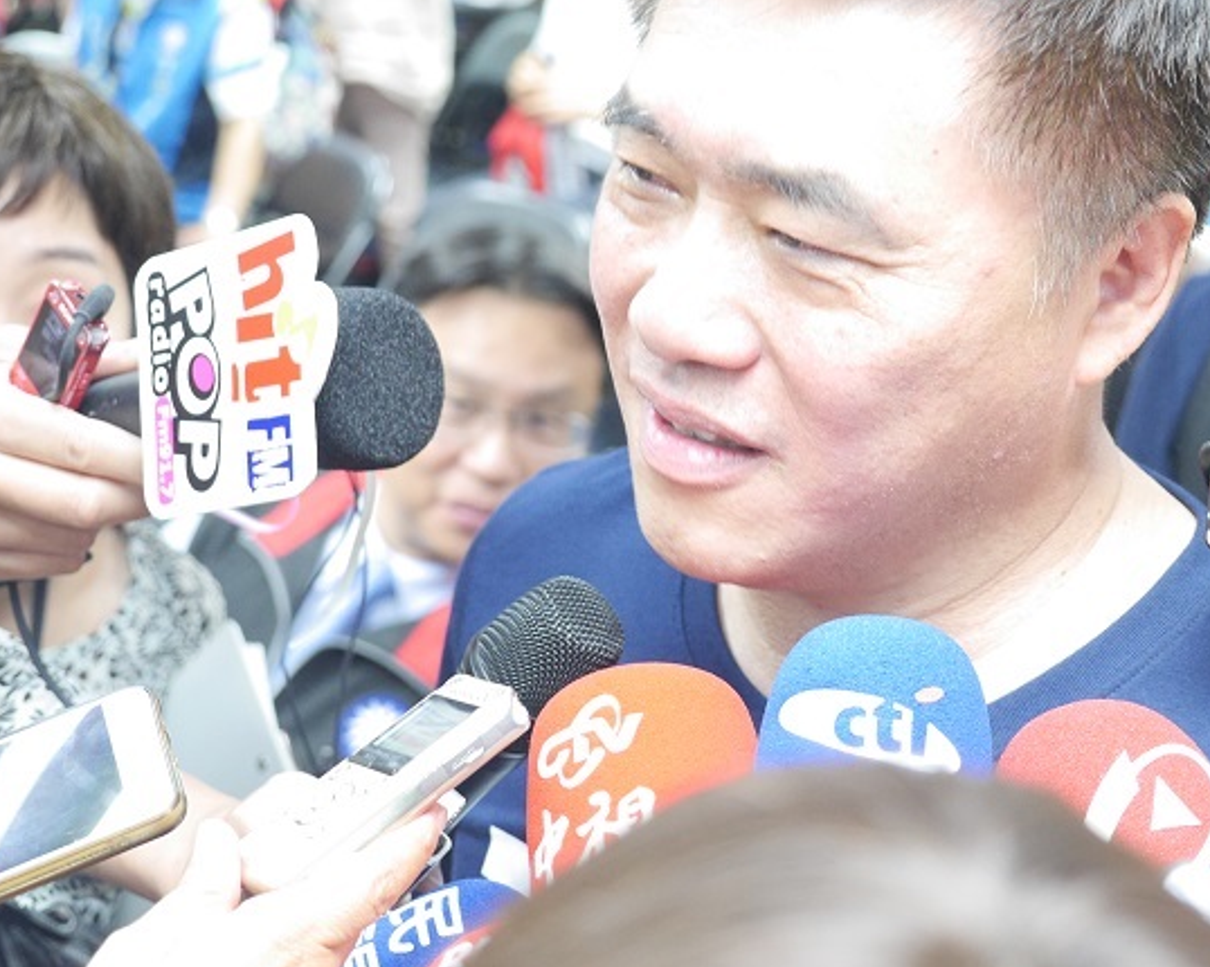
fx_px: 2649
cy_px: 372
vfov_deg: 20.7
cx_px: 783
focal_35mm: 74
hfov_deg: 25.6
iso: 1600
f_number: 2.8
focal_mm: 24
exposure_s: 1/60
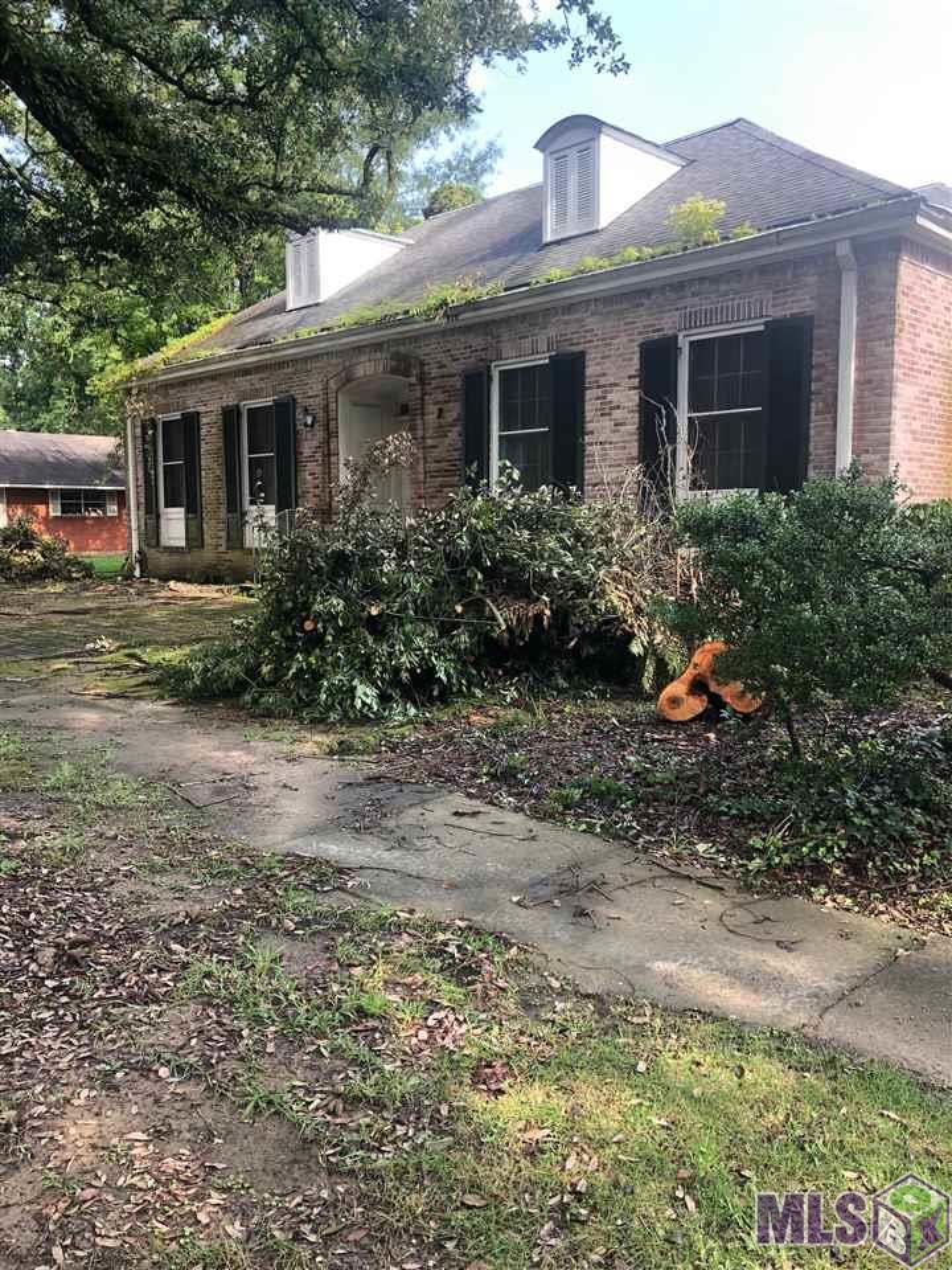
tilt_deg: -5.8
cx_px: 476
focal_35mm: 28
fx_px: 1027
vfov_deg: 63.4
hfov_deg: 49.7
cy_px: 635
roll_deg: +0.1
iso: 25
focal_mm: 3.99
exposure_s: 1/120
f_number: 1.8
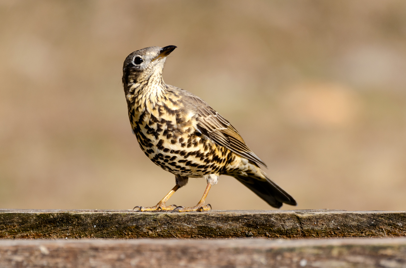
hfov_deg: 2.3
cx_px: 203
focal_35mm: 900
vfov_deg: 1.5
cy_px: 134
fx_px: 10127
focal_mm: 600
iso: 320
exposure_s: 1/1000
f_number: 6.7
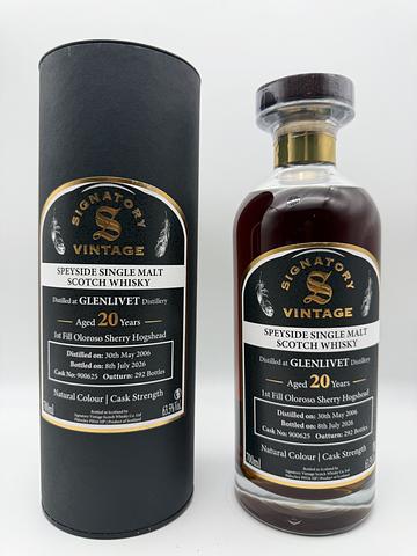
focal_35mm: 24
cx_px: 208
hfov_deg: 56.8
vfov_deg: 71.6
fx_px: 385
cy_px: 278
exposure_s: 1/137
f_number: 1.78
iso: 50
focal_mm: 6.76
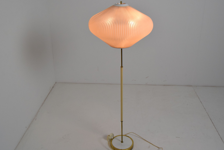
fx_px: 234
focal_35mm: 38
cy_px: 73
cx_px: 121
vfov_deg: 35.5
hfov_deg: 51.1
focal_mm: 23
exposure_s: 1/250
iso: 1600
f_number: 8
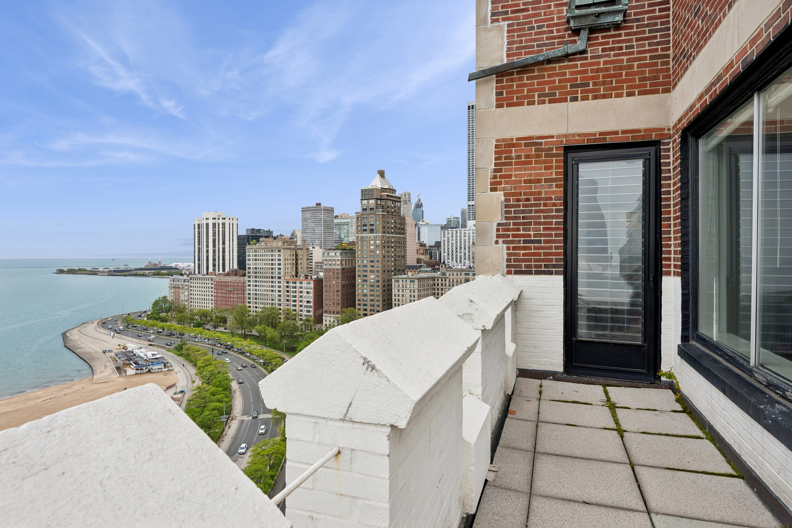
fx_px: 462
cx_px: 396
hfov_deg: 81.2
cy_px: 264
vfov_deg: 59.5
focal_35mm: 21
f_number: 11
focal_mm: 21
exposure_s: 1/125
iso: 200
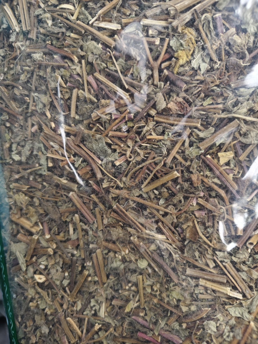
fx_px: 229
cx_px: 129
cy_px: 172
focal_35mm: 23
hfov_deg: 58.9
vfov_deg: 73.9
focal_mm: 5.56
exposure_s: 1/100
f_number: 1.88
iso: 164
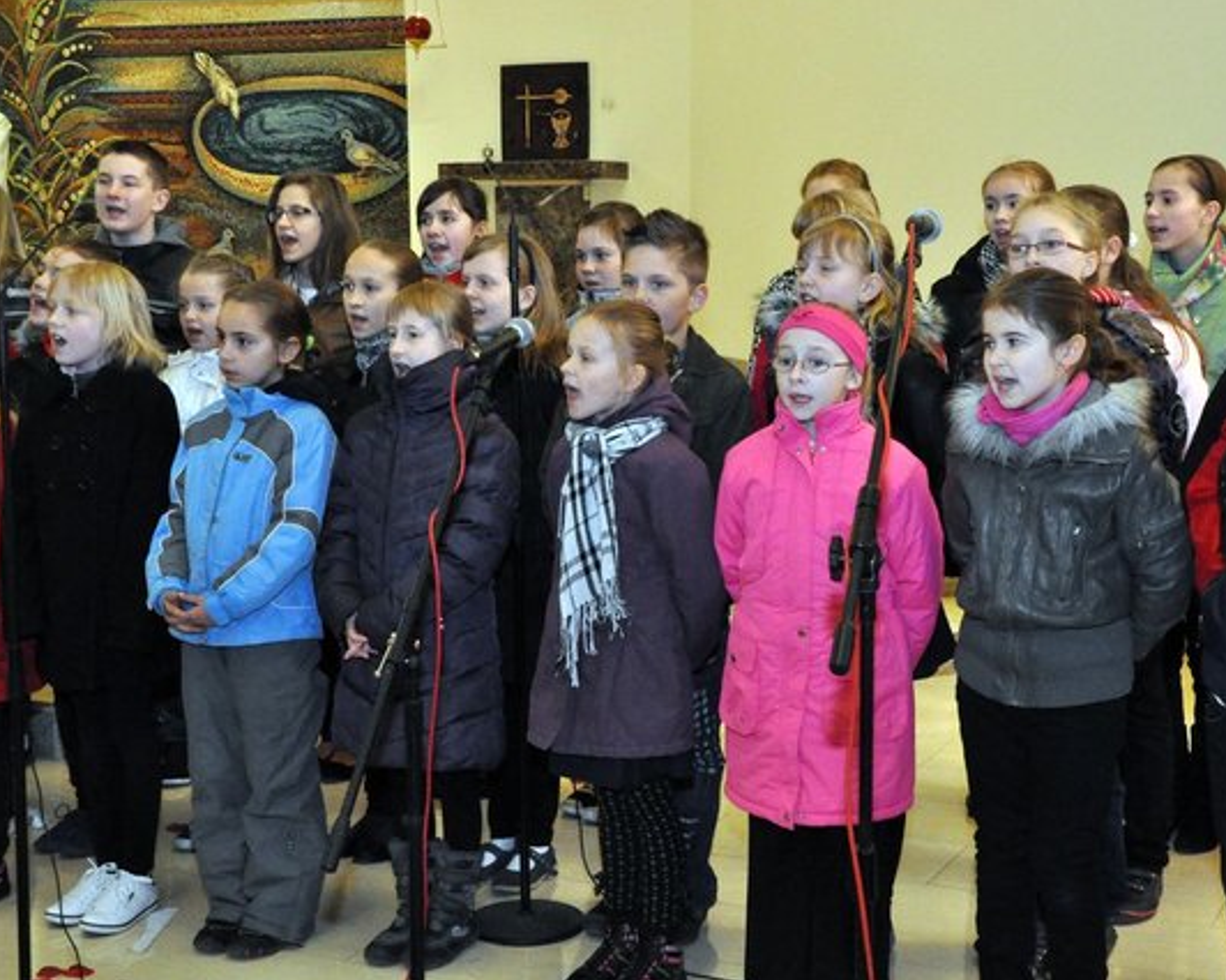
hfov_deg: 34.2
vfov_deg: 27.6
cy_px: 487
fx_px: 1995
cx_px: 661
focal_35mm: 55
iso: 3200
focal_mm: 32
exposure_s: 1/60
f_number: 14
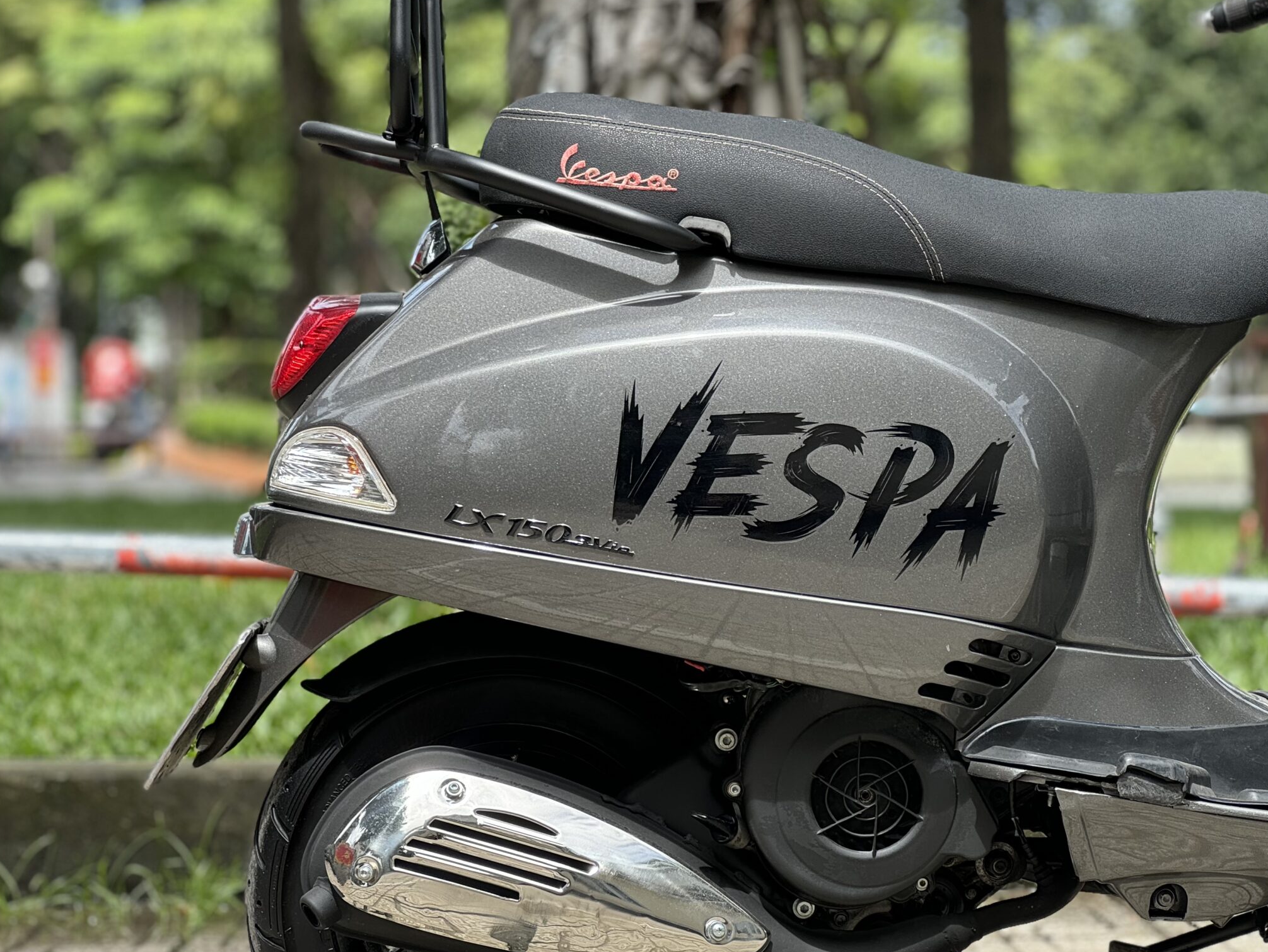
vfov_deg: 15.1
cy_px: 486
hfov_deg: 20.0
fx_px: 3590
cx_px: 792
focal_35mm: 98
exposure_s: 1/210
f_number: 2.8
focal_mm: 9
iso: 25
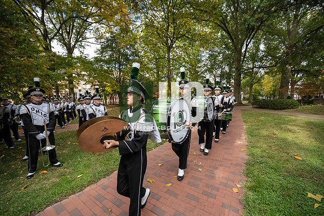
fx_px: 126
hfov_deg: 104.2
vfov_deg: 81.2
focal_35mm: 14
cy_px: 108
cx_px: 162
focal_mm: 14
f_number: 4
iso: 6400
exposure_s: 1/8000
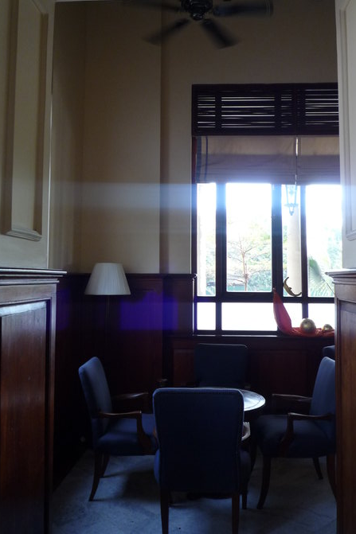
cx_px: 197
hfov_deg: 42.3
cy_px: 241
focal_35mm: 31
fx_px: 460
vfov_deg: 60.2
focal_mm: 4.4
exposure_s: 1/30
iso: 125
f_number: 2.8
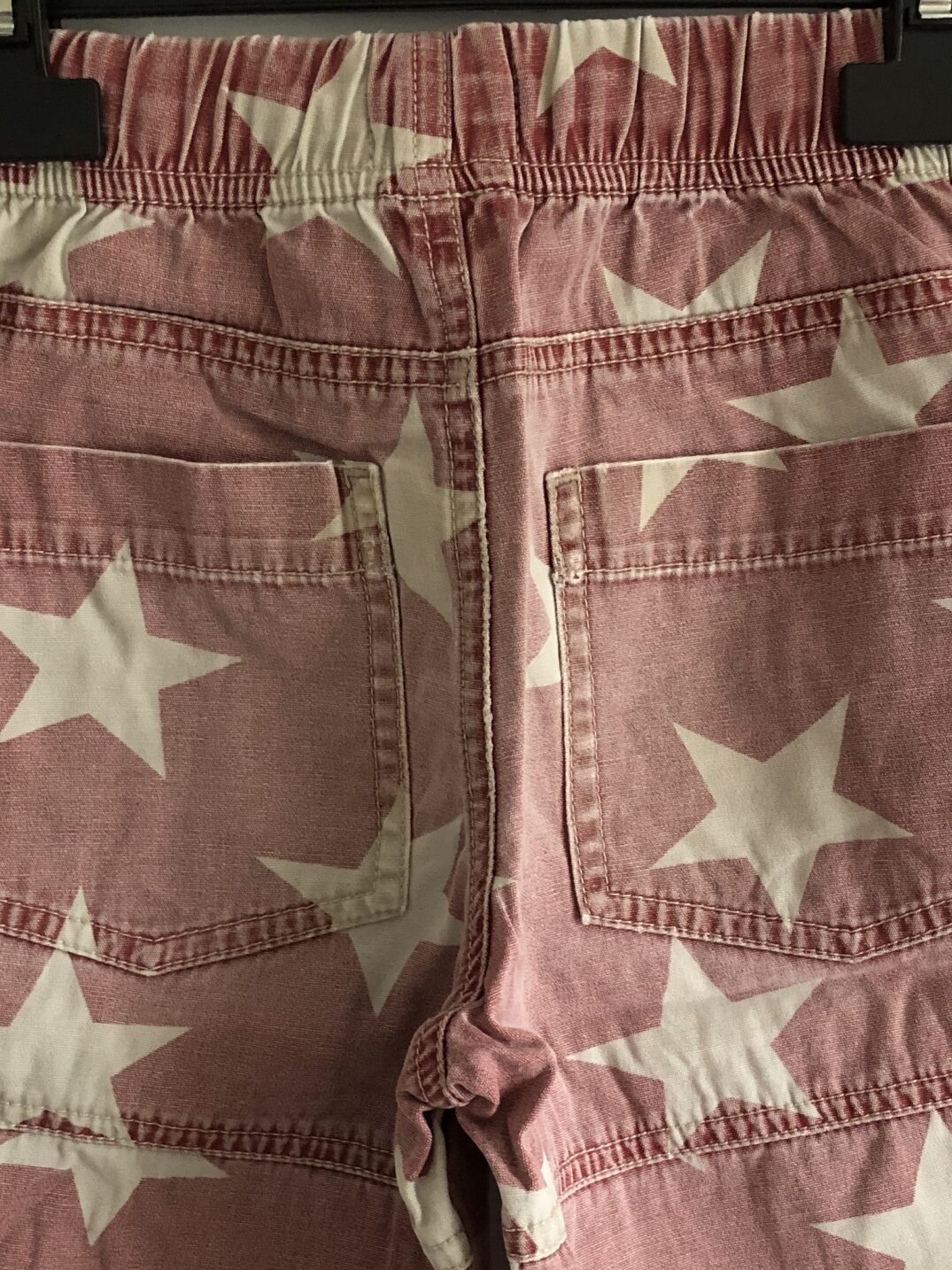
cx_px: 496
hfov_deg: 29.1
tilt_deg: -6.5
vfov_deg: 37.8
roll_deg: +1.1
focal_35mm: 50
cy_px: 853
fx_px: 1834
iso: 80
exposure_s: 1/15
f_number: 1.8
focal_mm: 3.99
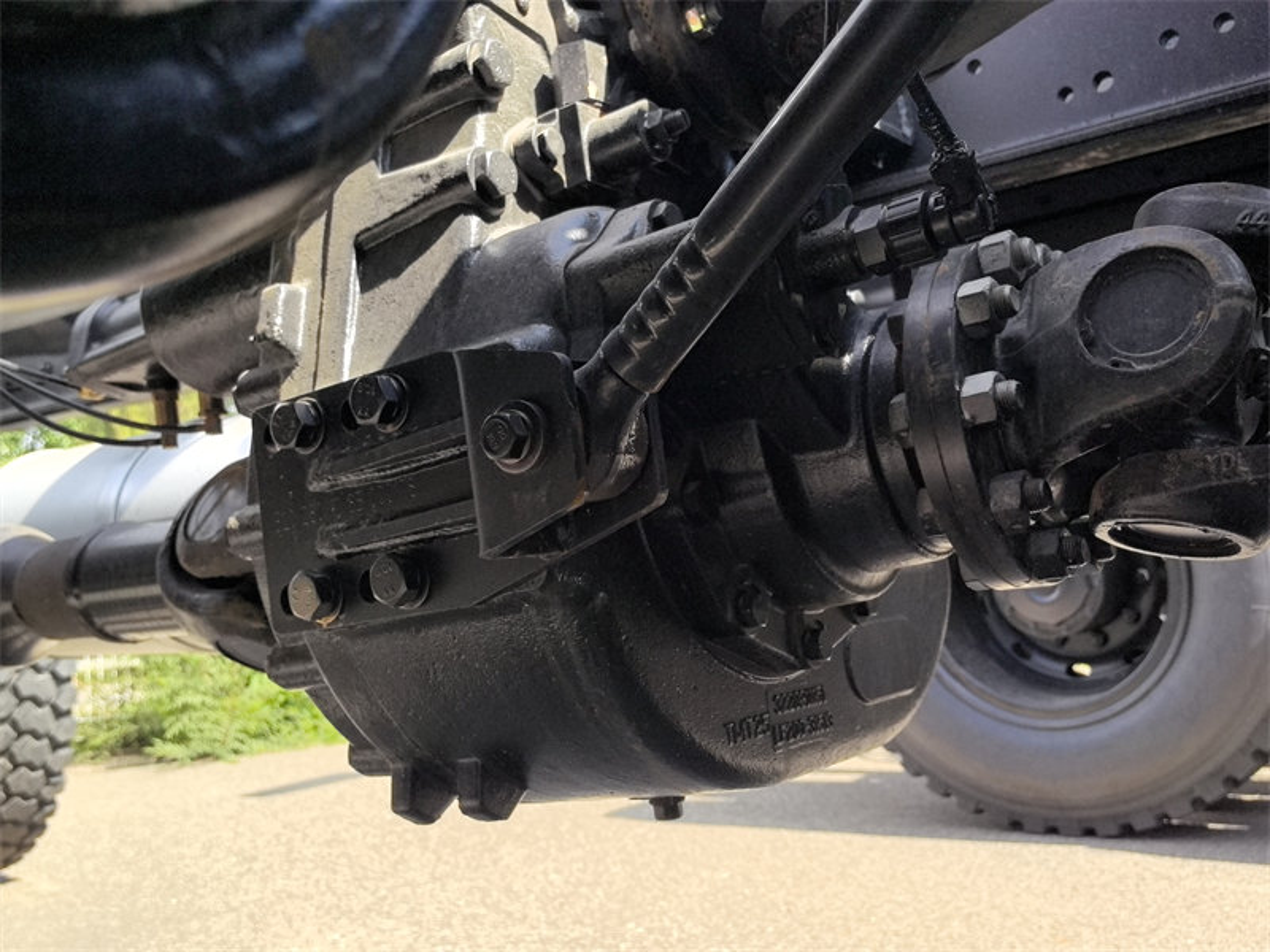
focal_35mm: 33
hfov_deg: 55.4
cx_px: 635
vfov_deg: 42.9
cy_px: 476
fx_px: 1211
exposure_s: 1/1182
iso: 50
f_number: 2
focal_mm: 5.75
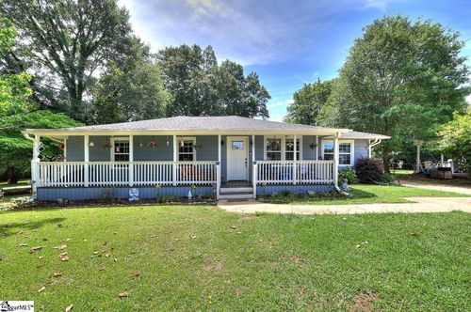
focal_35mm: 15
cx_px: 236
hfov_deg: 100.5
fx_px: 196
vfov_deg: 77.2
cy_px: 156
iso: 400
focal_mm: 15
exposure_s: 1/160
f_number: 11
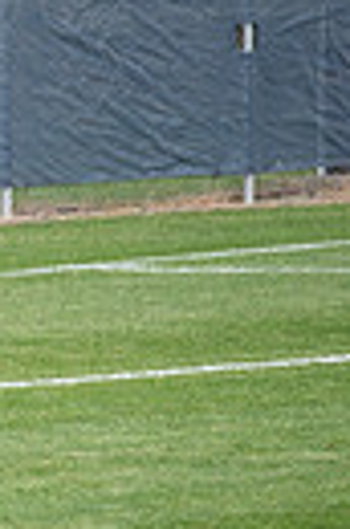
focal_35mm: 904
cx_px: -757
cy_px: 189
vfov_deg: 2.3
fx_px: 13253
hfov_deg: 1.5
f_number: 4.5
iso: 320
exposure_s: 1/1250
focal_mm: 200
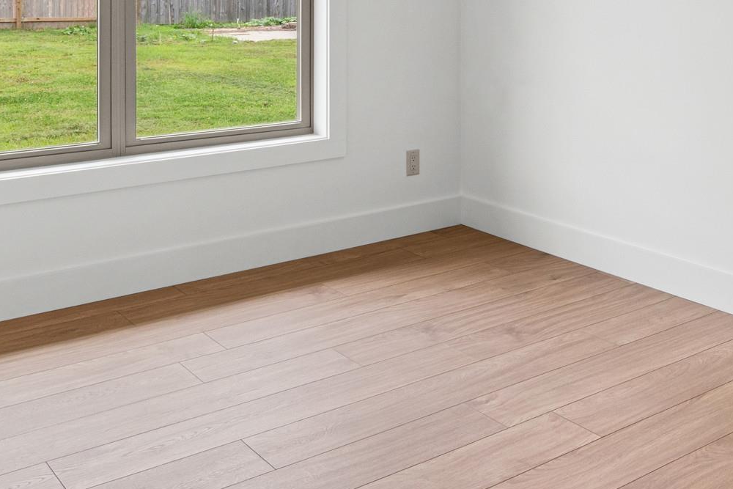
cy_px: -34
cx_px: 445
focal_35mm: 45
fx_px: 916
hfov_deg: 43.4
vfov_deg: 27.6
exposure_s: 1/15
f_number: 9
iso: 250
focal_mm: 12
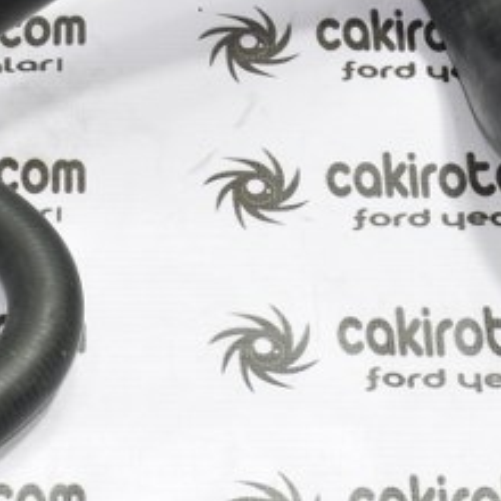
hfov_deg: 11.2
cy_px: 310
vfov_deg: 11.2
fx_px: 2554
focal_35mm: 156
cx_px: 91
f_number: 4.2
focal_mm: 30
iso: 200
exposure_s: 1/15
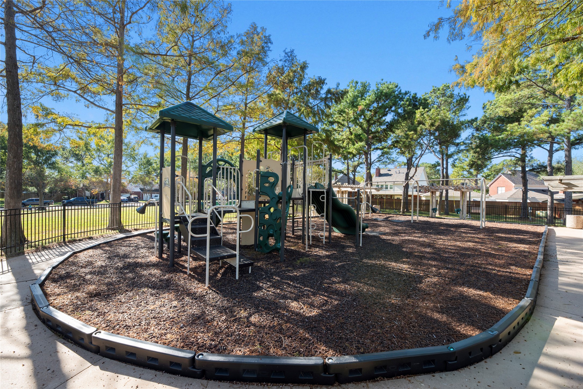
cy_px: 194
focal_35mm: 14
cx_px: 292
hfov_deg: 104.2
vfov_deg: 81.2
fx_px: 227
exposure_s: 1/50
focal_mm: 14
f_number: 8
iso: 100
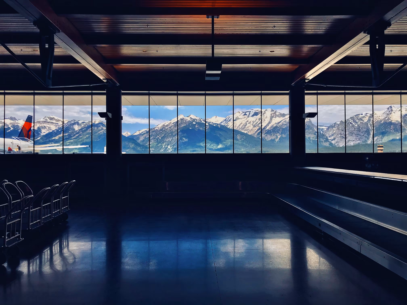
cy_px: 152
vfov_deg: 49.7
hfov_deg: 63.4
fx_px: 329
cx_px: 204
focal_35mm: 28
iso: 20
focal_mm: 3.99
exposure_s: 1/541
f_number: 1.8
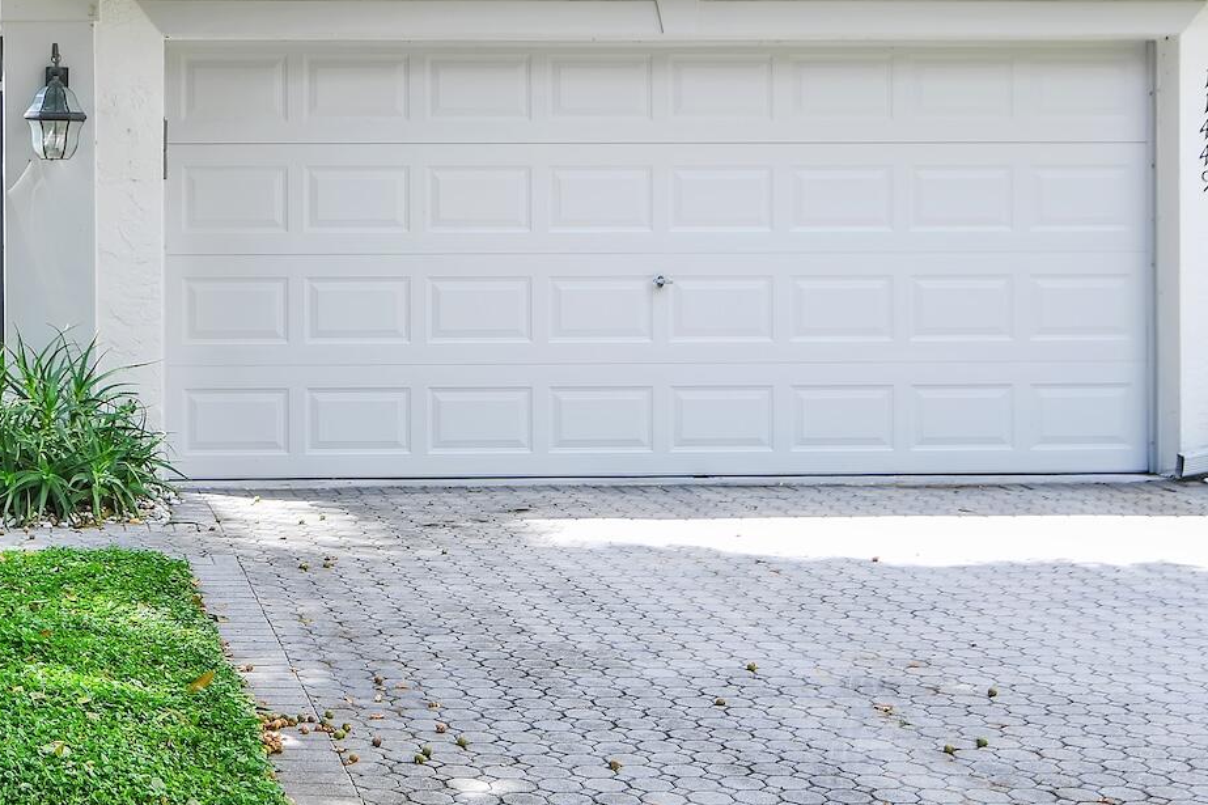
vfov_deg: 19.1
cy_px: 279
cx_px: 90
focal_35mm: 71
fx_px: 2382
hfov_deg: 27.3
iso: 100
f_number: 8
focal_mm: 28
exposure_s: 1/125
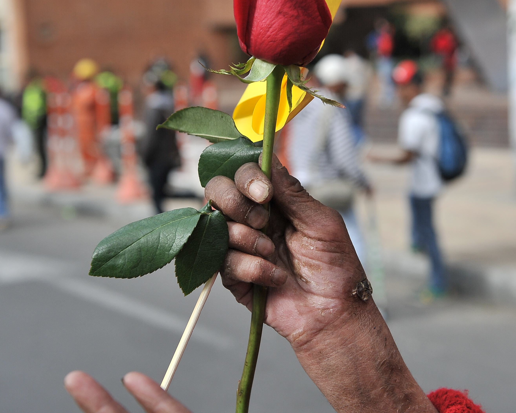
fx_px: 1023
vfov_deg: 22.8
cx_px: 292
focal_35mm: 67
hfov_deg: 28.3
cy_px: 159
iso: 640
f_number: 4.5
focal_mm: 44
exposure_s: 1/2000
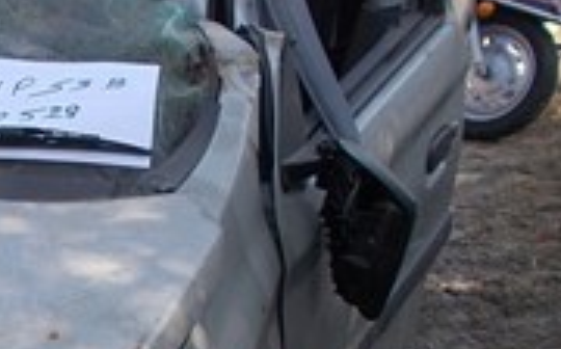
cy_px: 393
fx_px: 1496
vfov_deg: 13.0
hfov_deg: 19.6
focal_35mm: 98
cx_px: -162
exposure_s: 1/200
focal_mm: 4.6
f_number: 3.2
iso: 80
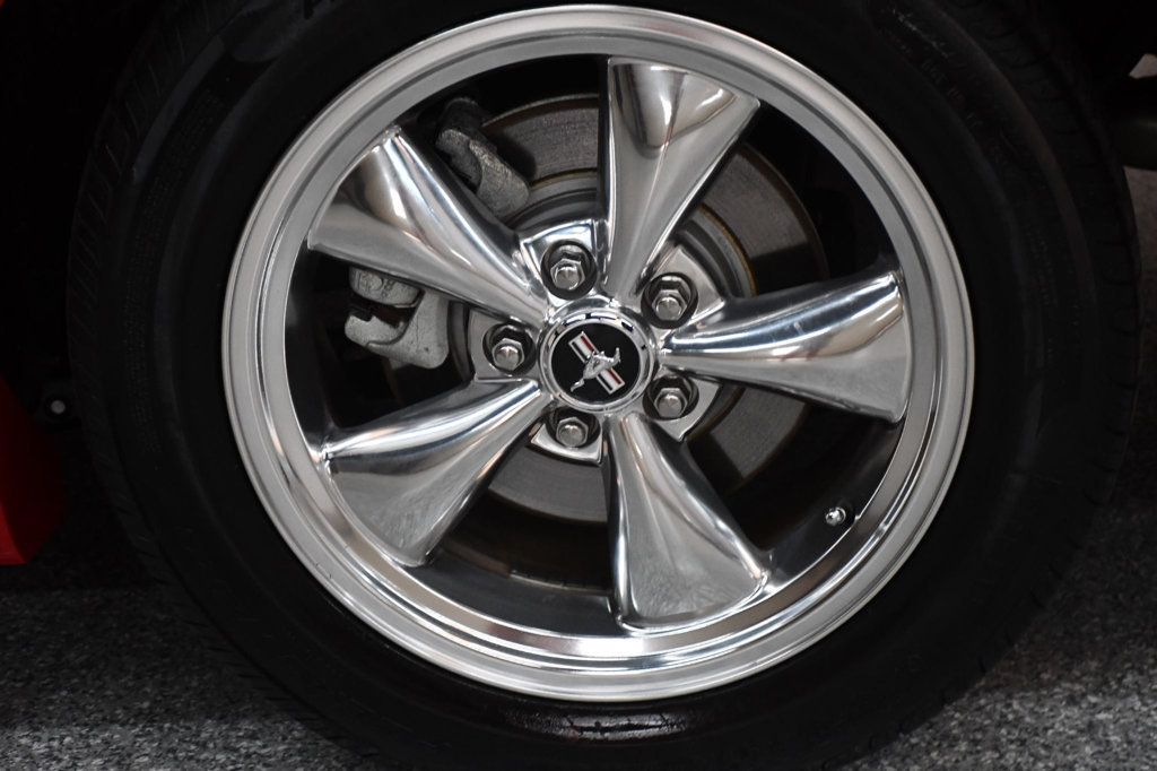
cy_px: 386
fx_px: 2988
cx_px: 578
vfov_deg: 14.7
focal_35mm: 93
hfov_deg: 21.9
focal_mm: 62
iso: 2200
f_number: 5
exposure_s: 1/125
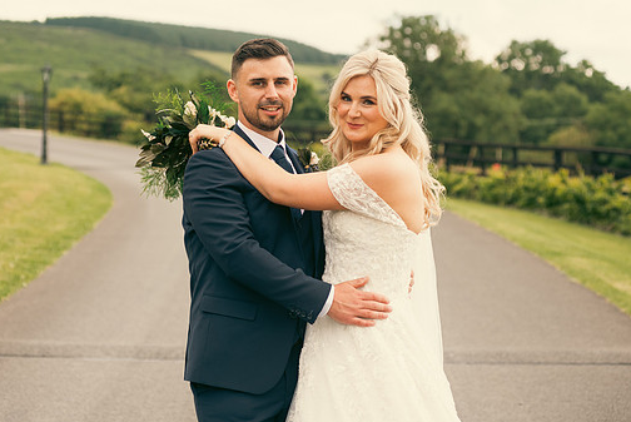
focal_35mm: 92
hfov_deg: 22.1
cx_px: 287
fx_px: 1614
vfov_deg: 14.9
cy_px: 192
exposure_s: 1/320
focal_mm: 80
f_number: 3.5
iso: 125
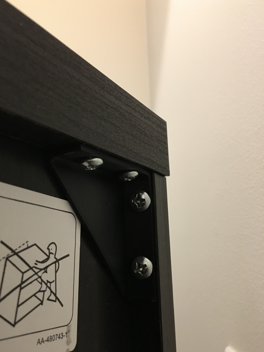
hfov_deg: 42.9
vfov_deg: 55.3
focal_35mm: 33
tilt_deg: +8.8
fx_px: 336
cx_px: 115
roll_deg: +2.4
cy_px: 188
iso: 200
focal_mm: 4.15
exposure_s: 1/20
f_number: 2.2
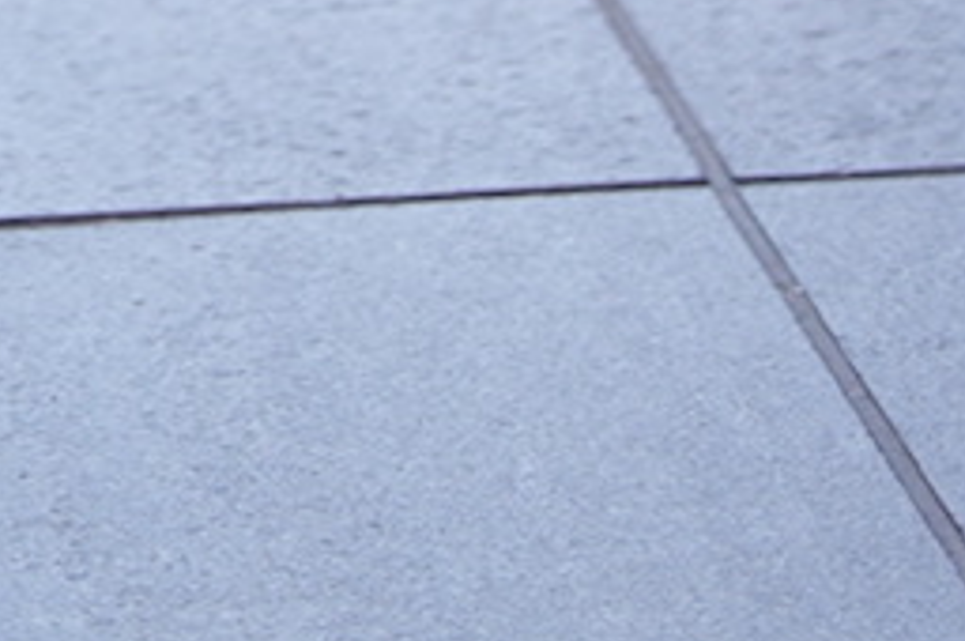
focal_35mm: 425
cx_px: -618
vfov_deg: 3.0
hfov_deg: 4.8
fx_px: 11378
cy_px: -2903
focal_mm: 50
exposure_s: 1/500
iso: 100
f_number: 1.2
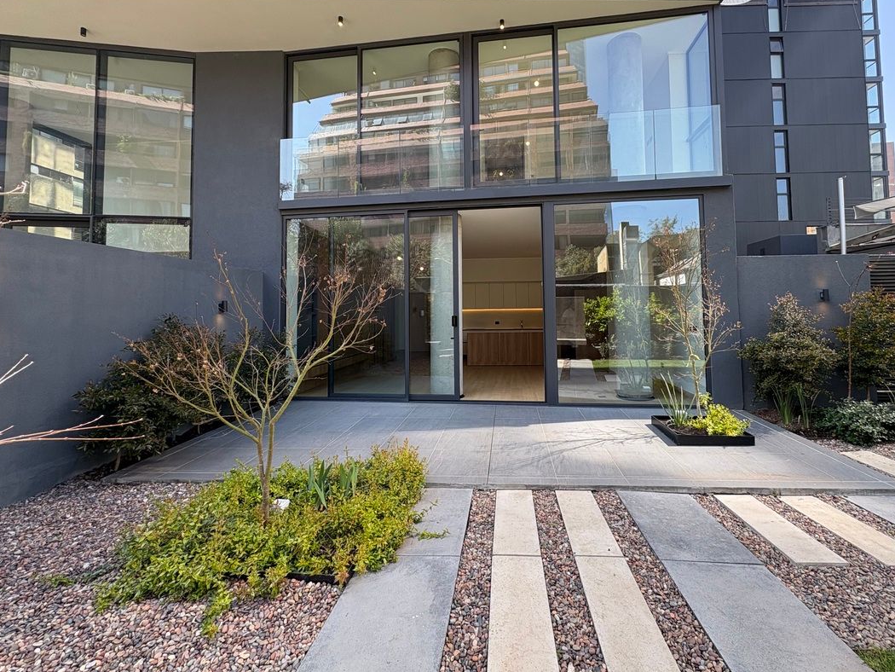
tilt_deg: +3.0
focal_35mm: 16
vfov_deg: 77.8
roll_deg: +1.1
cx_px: 484
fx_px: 414
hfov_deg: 94.3
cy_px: 293
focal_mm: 2.22
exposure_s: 1/127
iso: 40
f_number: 2.2
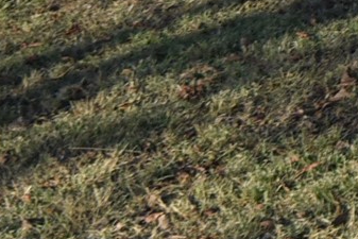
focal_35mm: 193
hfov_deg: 9.2
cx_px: 962
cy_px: -480
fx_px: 1920
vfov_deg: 6.5
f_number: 8
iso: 200
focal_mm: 20
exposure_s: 1/250
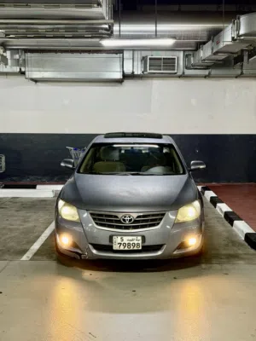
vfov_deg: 39.7
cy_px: 170
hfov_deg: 30.3
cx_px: 128
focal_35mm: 48
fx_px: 473
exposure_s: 1/50
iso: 160
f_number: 1.78
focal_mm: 6.76
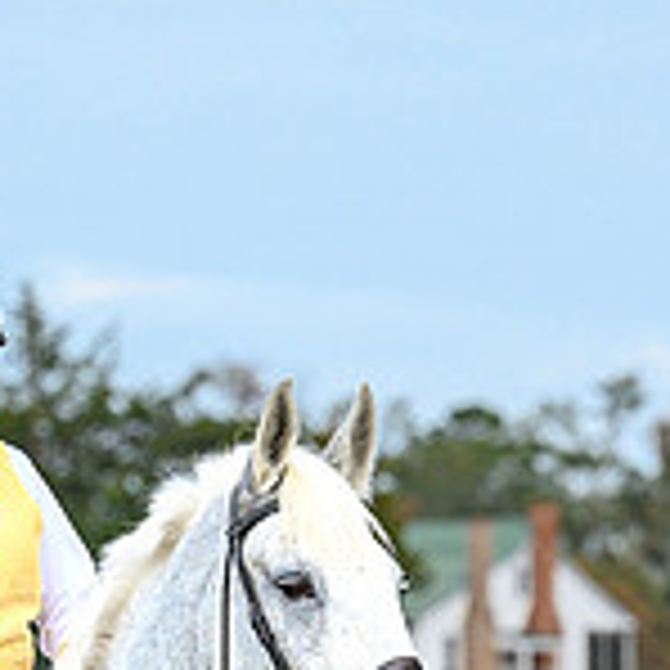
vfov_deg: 3.6
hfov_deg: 3.6
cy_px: 991
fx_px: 10752
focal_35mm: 491
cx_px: 361
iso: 400
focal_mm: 120
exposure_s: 1/1000
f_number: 3.5
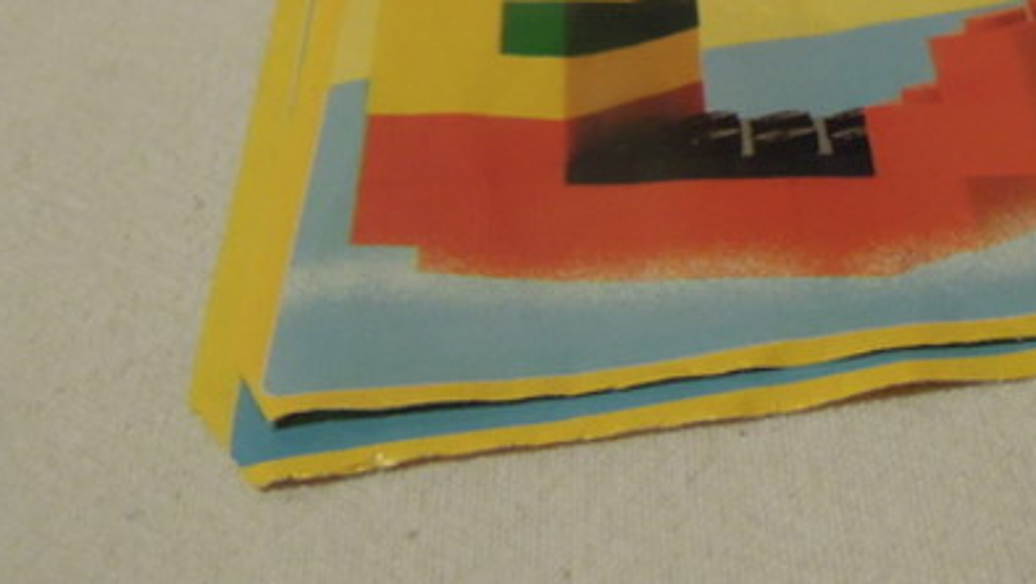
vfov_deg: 13.4
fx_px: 2391
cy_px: -185
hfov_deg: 24.1
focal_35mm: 87
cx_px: 812
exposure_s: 1/50
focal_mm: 6.3
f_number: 3.2
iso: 800
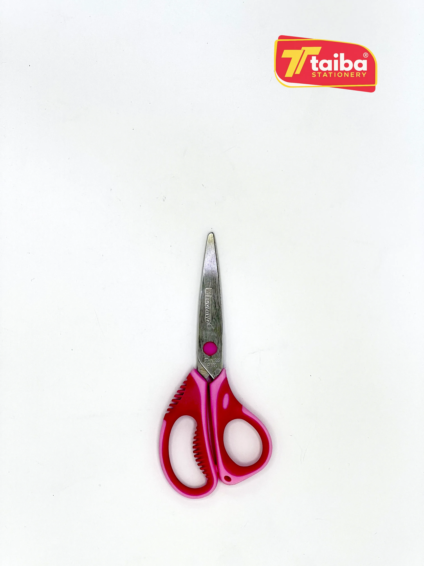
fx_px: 1258
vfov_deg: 25.3
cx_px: 212
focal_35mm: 77
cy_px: 283
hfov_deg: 19.1
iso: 50
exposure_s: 1/100
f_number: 2.8
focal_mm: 9
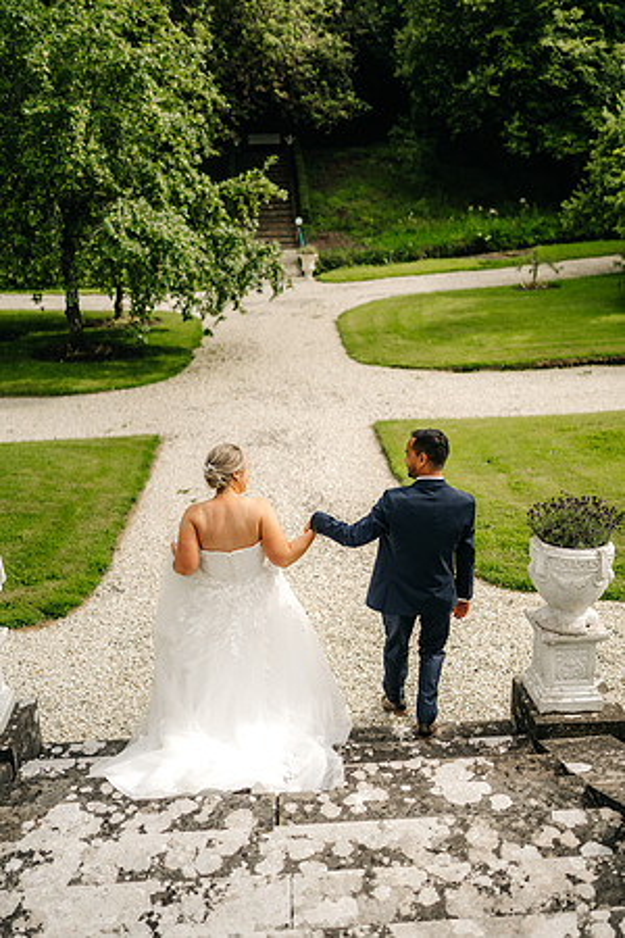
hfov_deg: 37.9
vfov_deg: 54.4
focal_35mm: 35
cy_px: 469
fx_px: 911
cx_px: 312
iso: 100
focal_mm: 35
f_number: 1.4
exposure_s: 1/8000
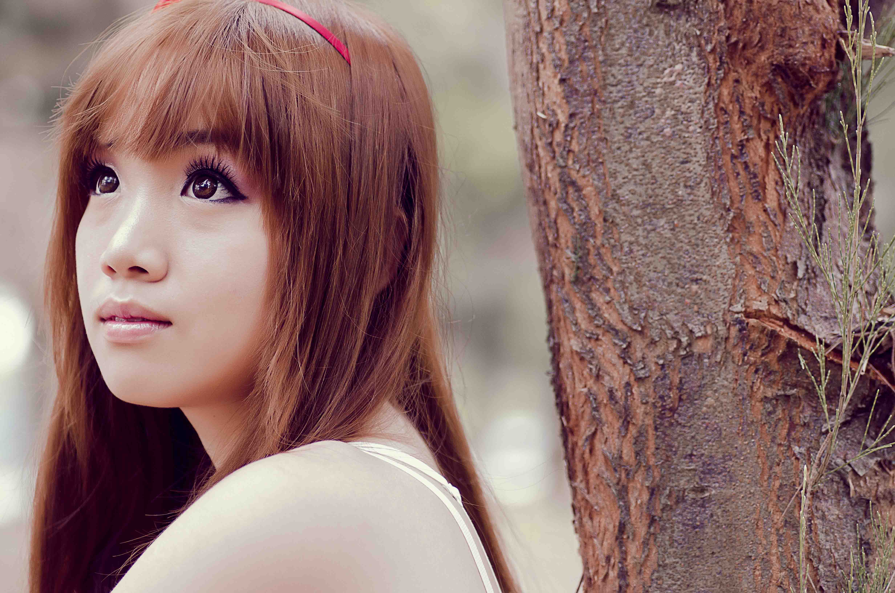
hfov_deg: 15.2
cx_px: 448
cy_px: 296
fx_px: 3349
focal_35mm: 135
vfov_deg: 10.1
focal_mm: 90
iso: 100
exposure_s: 1/160
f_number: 3.2
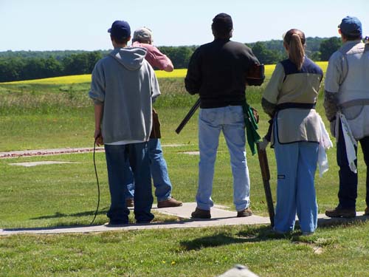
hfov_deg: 9.1
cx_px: 184
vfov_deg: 6.8
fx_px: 2324
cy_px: 138
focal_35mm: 218
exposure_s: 1/500
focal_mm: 36.2
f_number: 4.5
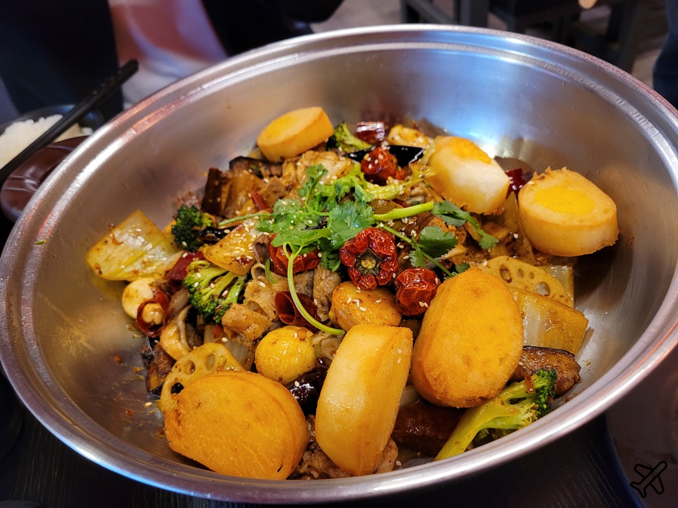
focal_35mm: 26
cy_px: 254
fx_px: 509
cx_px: 339
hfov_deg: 67.3
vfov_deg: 53.1
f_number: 1.8
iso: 320
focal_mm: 5.4
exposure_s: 1/40
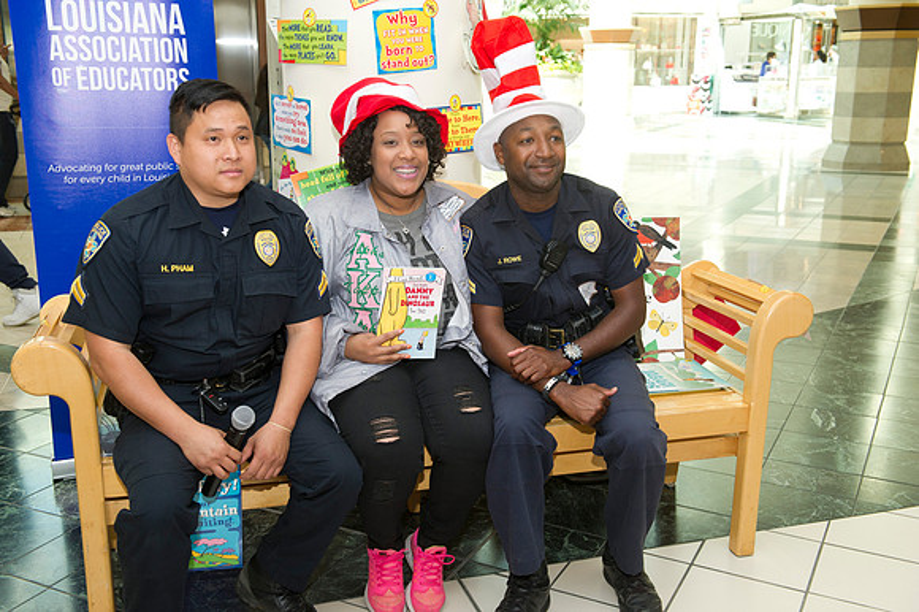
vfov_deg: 35.0
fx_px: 969
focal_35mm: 38
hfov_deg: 50.7
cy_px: 306
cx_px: 460
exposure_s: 1/250
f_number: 5.6
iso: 1250
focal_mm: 38
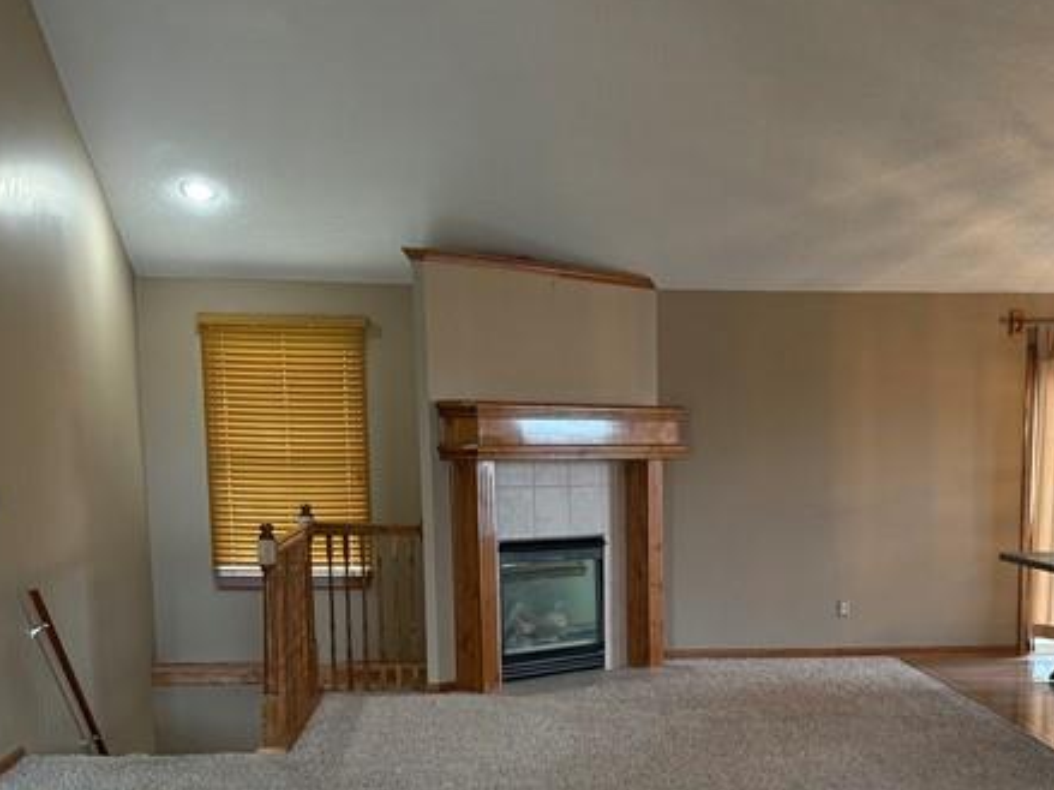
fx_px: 1705
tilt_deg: -10.1
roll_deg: -0.8
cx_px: 708
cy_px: 716
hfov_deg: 34.0
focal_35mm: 56
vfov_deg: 25.3
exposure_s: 1/128
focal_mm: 6.76
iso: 200
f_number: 1.78
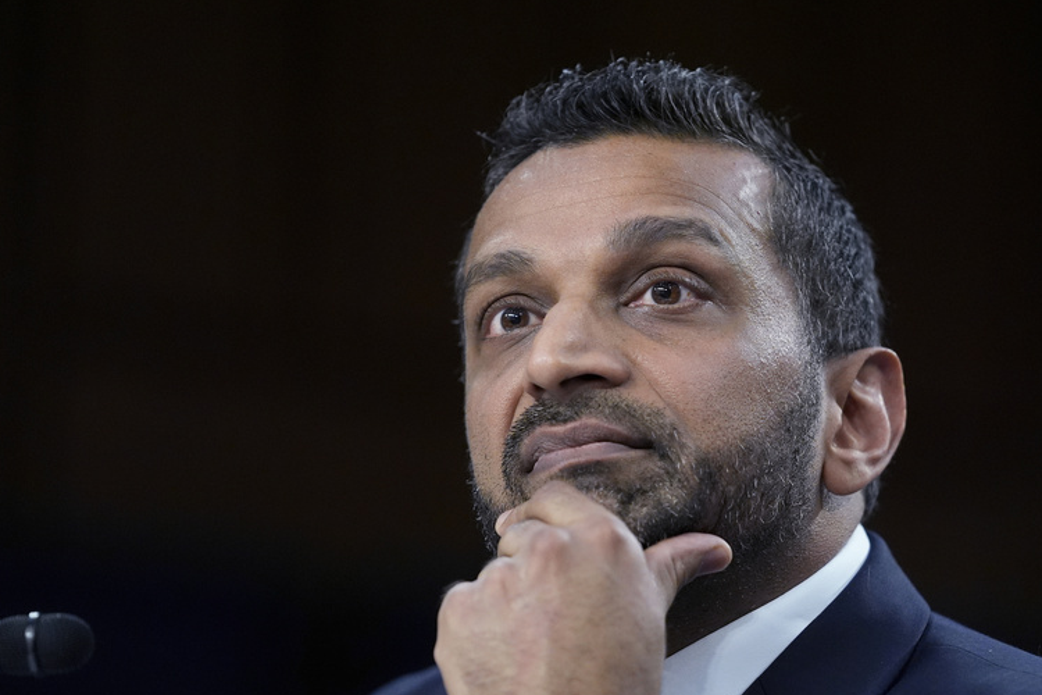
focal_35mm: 262
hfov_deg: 7.9
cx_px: 624
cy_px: 388
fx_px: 7583
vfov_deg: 5.2
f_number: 2.8
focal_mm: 192
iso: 3200
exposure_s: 1/500
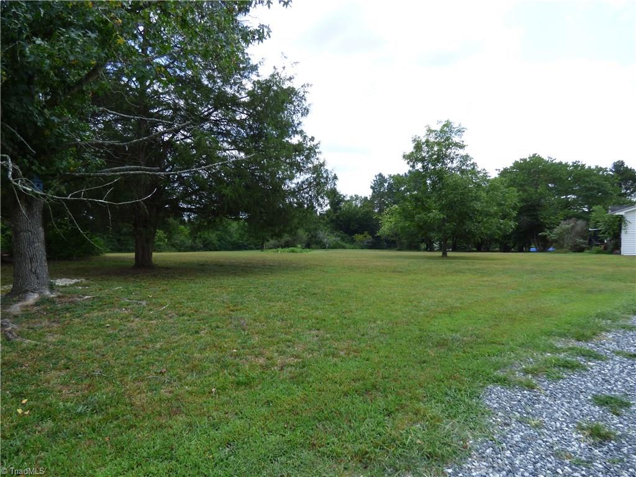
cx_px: 318
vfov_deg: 66.0
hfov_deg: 81.7
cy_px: 238
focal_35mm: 20
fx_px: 367
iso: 100
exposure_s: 1/800
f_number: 2.8
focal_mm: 3.58
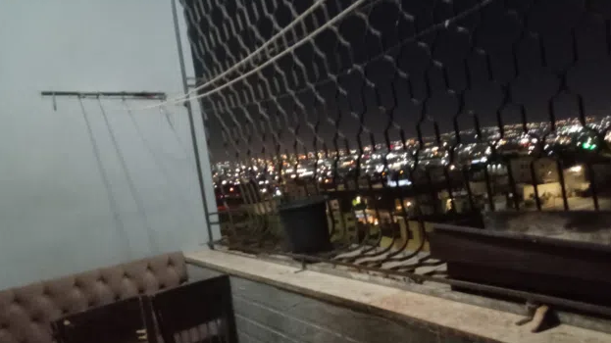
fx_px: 453
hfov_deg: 67.9
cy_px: 223
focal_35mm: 28
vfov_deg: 41.0
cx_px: 312
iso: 3390
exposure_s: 1/14.3
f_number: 1.8
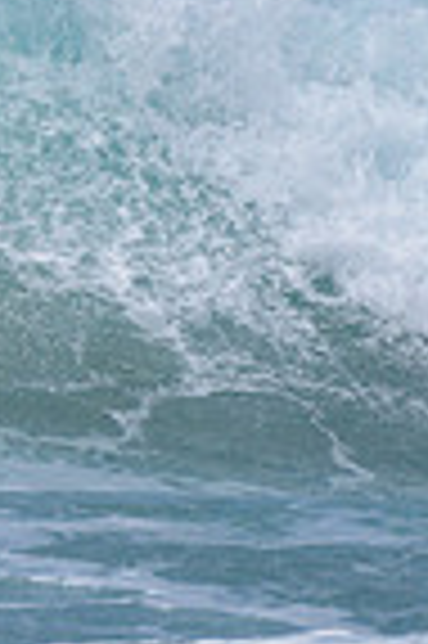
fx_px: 44509
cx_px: -727
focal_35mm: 2490
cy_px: 4
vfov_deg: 0.8
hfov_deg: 0.6
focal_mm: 500
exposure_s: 1/2000
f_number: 5.6
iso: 125
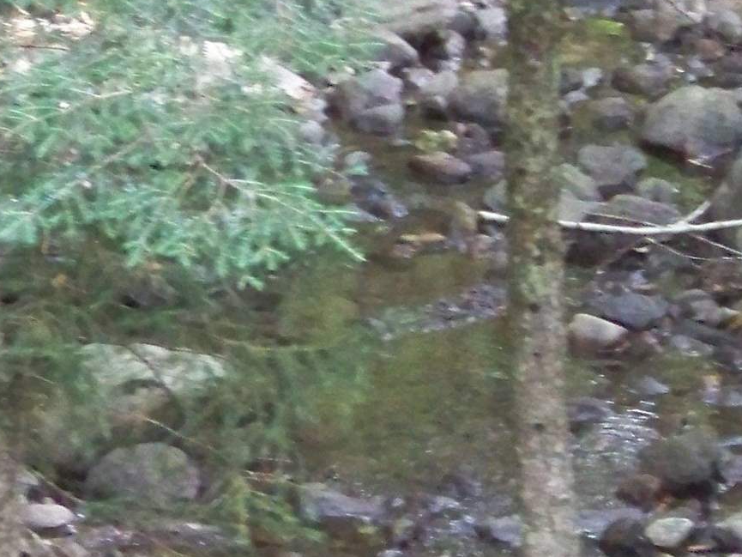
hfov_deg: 5.8
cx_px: 401
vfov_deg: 4.4
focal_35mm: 341
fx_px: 7310
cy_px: 333
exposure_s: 1/40
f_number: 3.2
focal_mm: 16.2
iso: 526
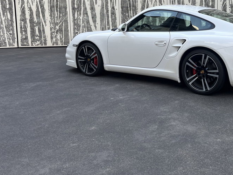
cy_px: 51
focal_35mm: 40
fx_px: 269
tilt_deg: -5.2
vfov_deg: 35.4
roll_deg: +1.2
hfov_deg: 45.2
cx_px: 175
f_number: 1.6
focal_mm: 5.1
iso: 40
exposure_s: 1/121
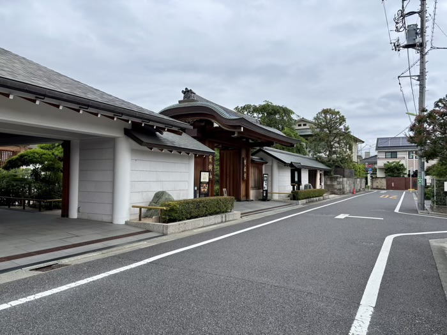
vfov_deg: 53.1
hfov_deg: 67.3
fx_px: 336
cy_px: 168
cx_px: 224
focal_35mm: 26
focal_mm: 5.96
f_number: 1.6
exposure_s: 1/1590
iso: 50
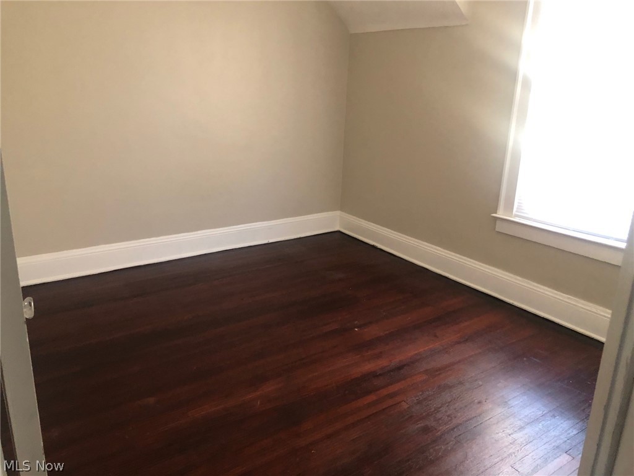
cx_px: 317
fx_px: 513
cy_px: 238
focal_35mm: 28
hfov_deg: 63.4
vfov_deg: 49.7
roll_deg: -0.7
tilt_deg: -16.2
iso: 100
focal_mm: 3.99
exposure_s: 1/12
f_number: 1.8
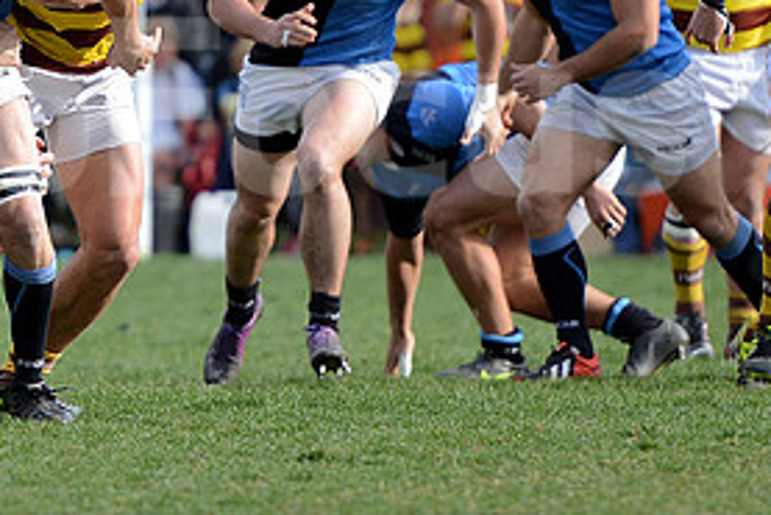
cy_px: 102
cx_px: -11
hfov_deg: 5.0
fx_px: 8764
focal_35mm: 409
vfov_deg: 3.4
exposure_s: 1/800
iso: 250
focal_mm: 195
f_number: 2.8
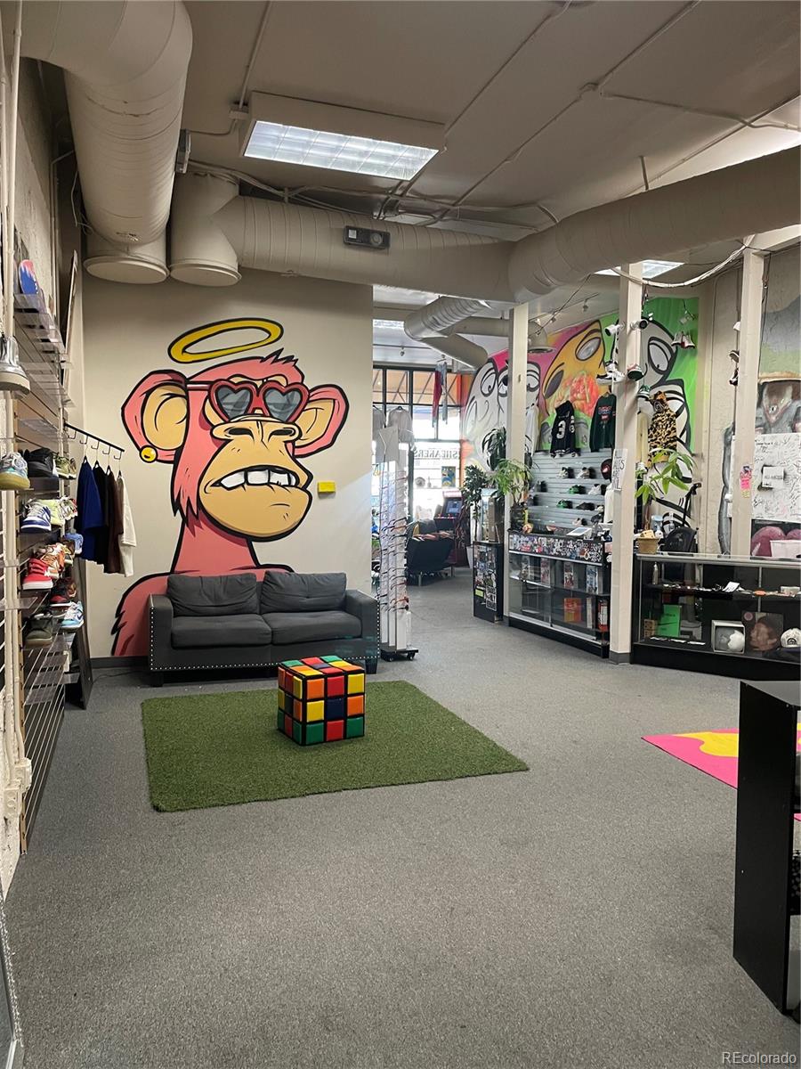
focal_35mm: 26
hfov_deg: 53.1
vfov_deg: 67.3
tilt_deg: -2.9
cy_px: 534
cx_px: 400
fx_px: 802
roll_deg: -0.4
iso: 160
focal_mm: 4.2
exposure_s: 1/60
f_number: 1.6
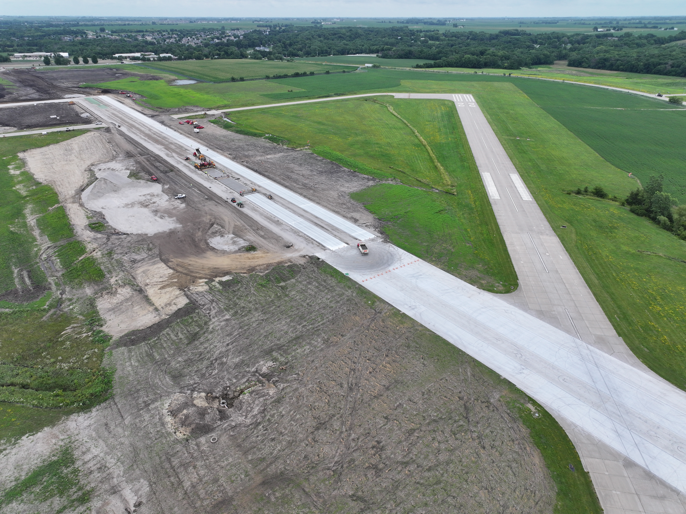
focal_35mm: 24
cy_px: 257
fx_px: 475
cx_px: 343
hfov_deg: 71.6
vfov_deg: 56.8
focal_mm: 12.29
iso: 120
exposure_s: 1/1250
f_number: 2.8
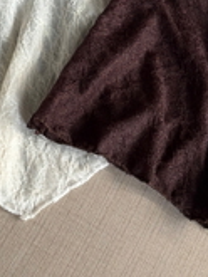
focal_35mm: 155
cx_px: 65
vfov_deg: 12.4
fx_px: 1240
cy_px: -53
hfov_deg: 9.6
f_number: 1.78
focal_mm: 6.76
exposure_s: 1/60
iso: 160
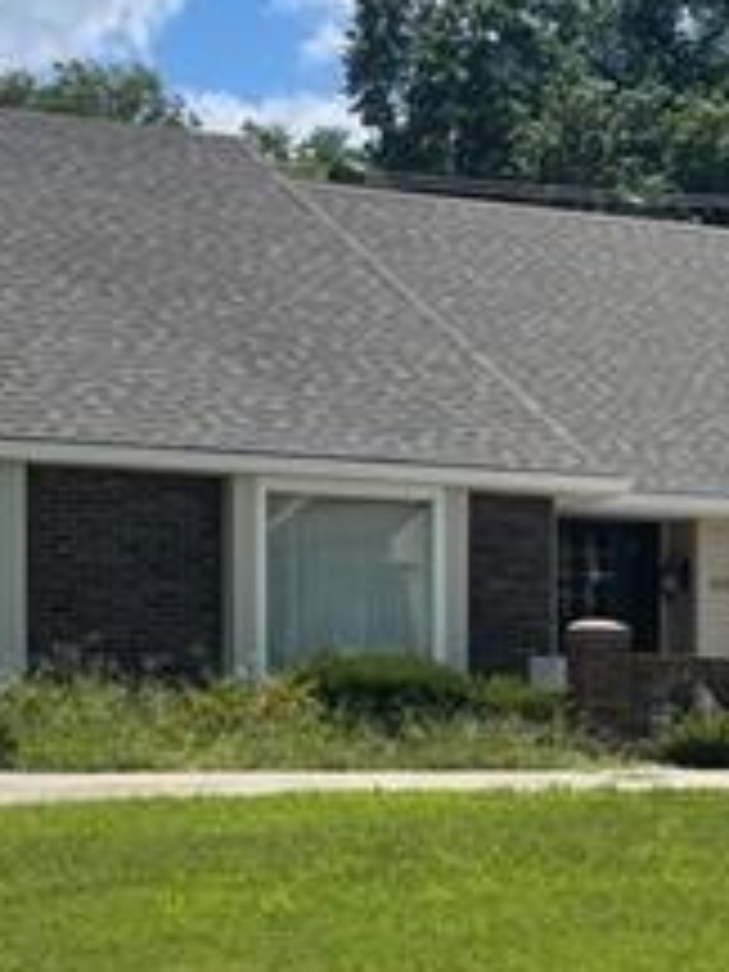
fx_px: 2499
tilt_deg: -1.8
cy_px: 846
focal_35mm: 89
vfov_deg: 21.6
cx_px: 832
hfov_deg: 16.1
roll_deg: -0.6
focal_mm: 5.1
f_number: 1.6
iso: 32
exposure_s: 1/4902
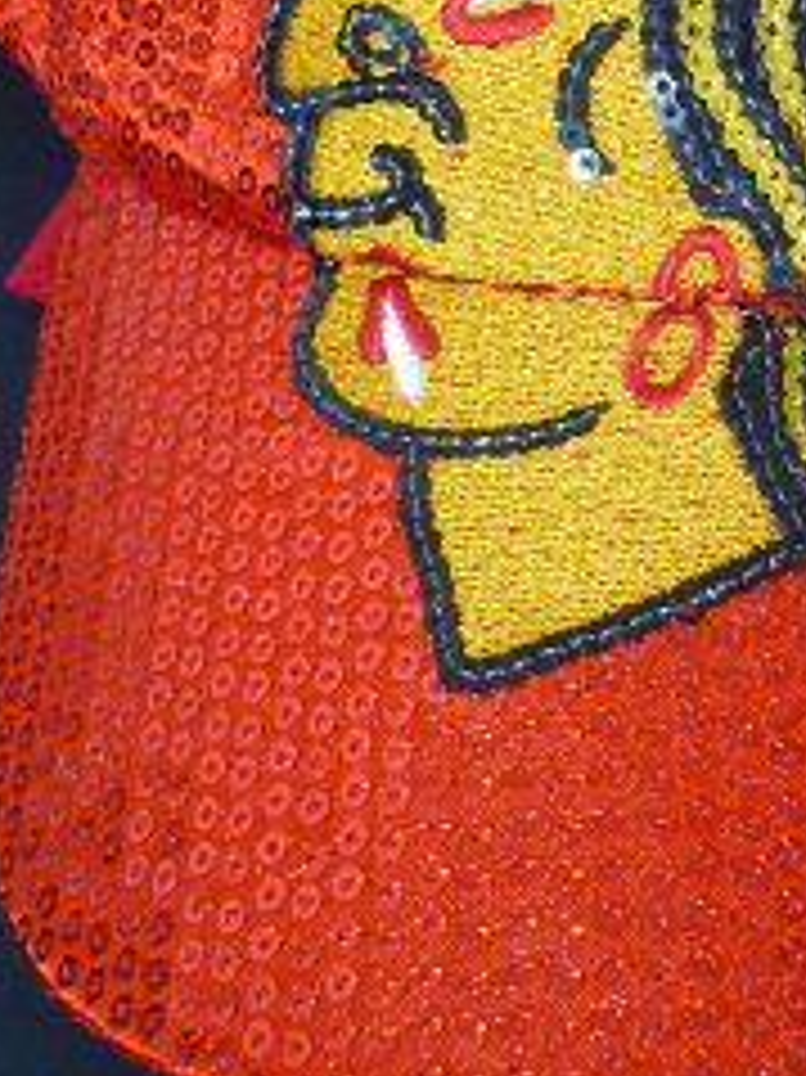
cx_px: 833
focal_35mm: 83
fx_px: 2579
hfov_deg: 17.3
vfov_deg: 22.9
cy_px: 72
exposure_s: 1/15
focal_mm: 5.5
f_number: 2.8
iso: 400
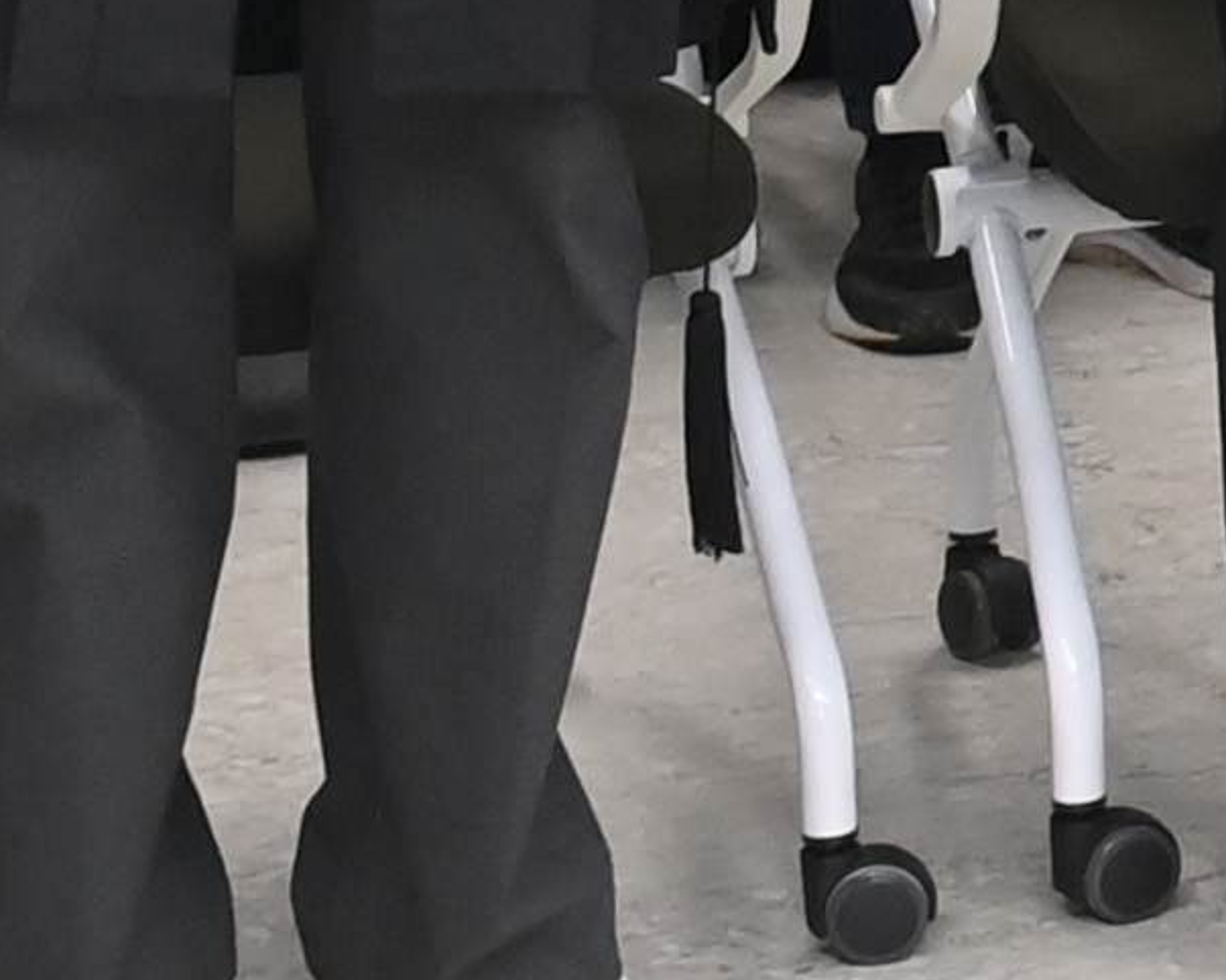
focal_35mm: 208
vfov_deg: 7.1
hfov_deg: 8.0
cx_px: 3721
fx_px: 7545
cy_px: -1151
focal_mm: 24
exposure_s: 1/250
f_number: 6.3
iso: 2000
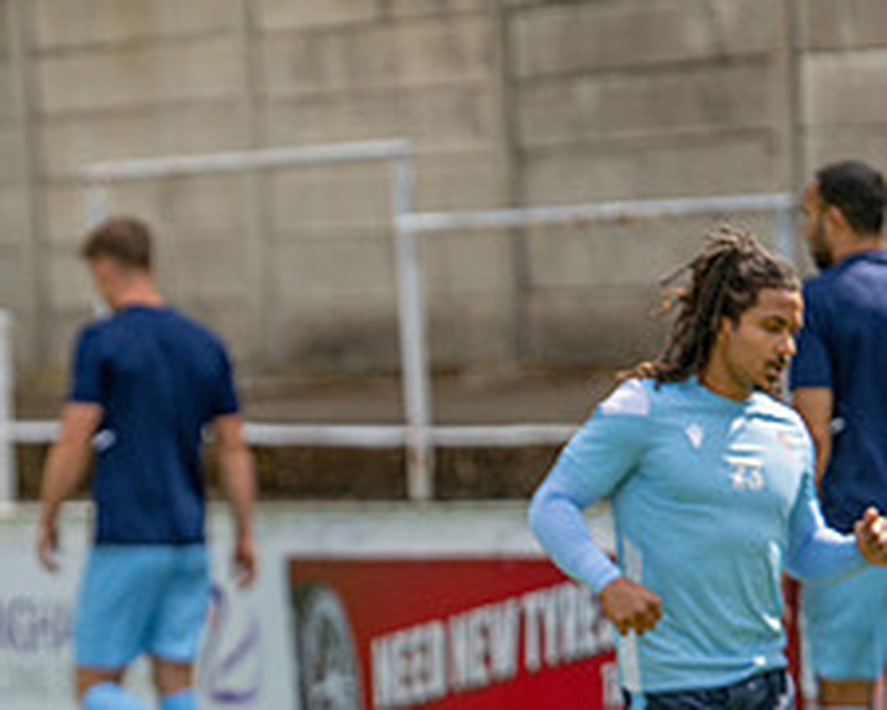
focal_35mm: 246
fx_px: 6458
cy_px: 848
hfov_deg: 7.8
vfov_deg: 6.3
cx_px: -47
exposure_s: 1/6400
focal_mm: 85
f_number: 1.6
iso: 180
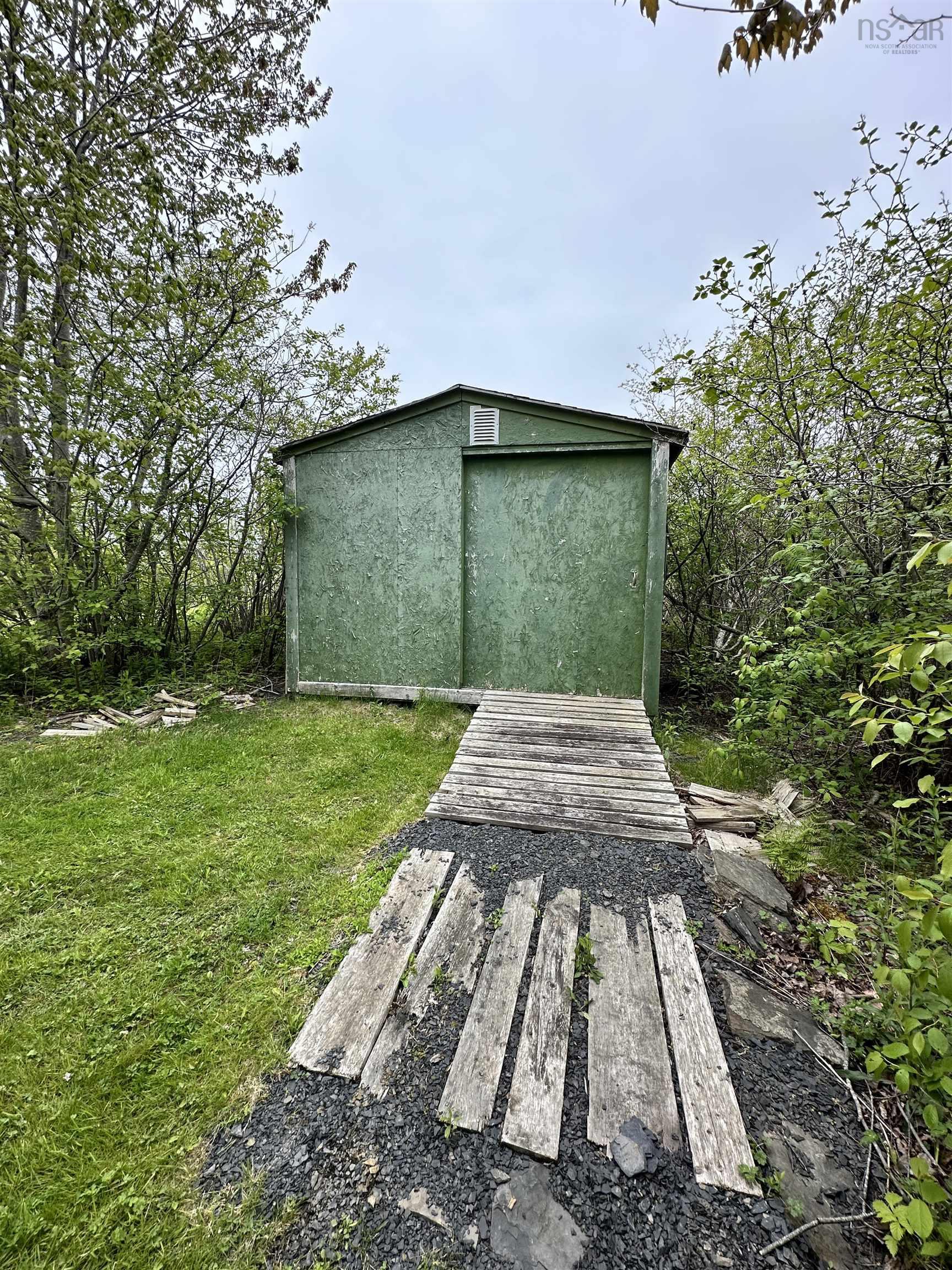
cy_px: 635
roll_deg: -0.4
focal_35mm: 14
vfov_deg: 102.1
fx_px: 513
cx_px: 476
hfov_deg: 85.7
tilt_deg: -5.1
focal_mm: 2.22
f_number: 2.2
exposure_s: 1/509
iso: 40
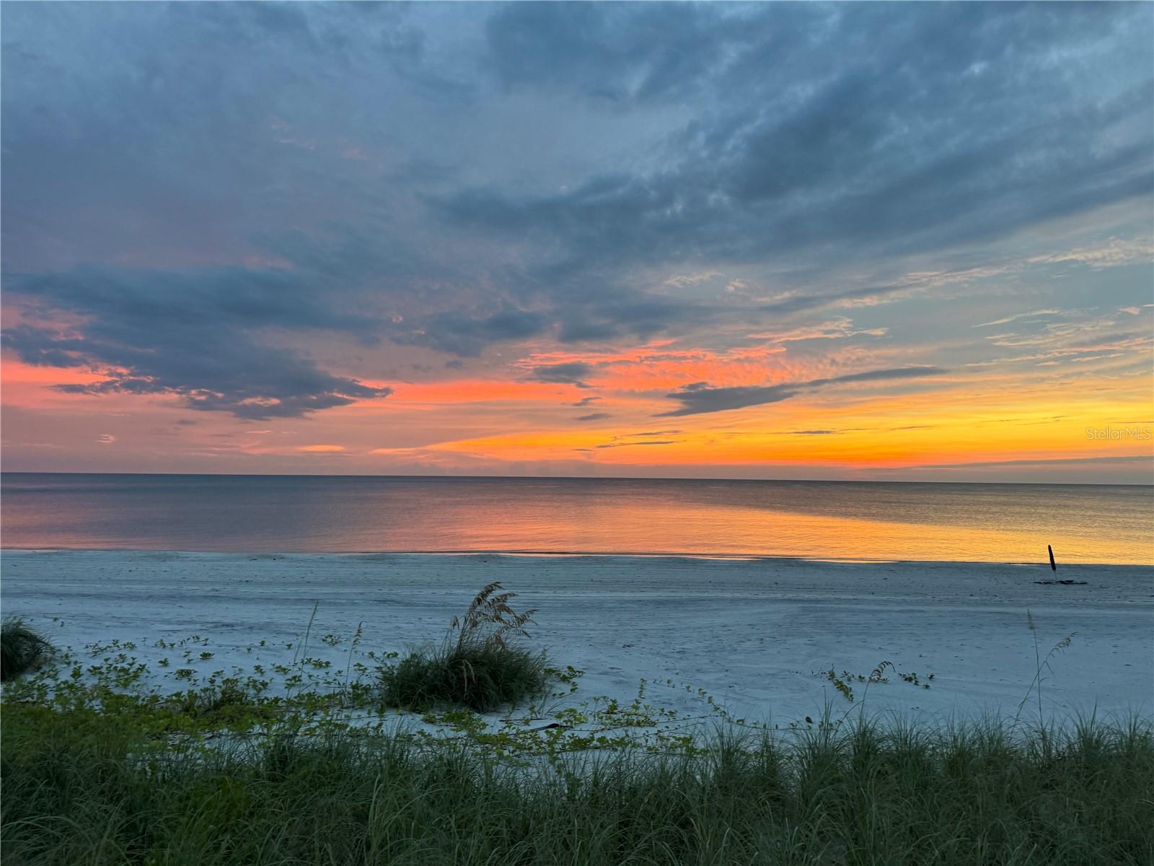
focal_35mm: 24
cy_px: 433
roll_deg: -1.2
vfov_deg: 56.8
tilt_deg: +3.2
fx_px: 800
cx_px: 577
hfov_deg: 71.6
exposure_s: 1/112
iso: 200
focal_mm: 6.76
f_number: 1.78
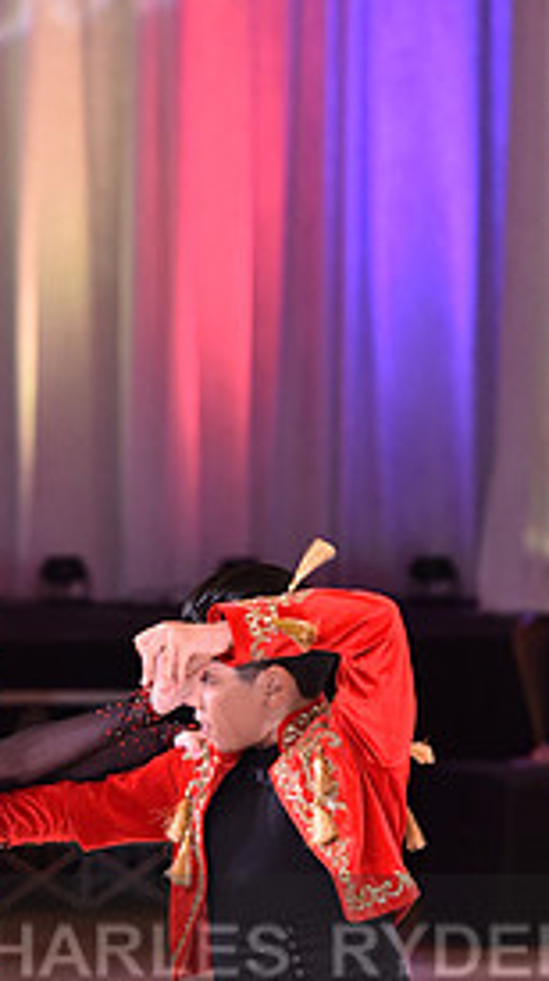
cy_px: 995
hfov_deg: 3.6
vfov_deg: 6.5
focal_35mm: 332
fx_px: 8621
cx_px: 152
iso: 2000
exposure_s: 1/250
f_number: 5
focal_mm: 150
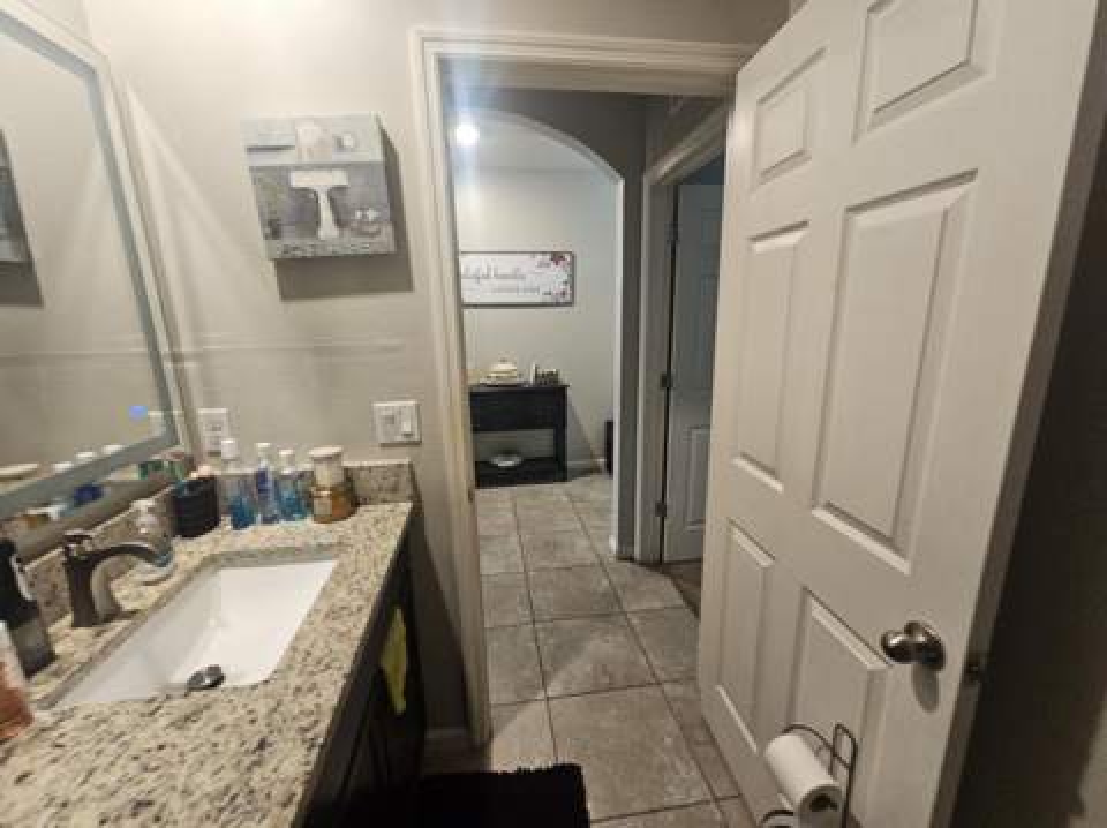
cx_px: 554
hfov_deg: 106.2
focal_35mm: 13
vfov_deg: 89.8
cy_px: 414
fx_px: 415
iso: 400
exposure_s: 1/60
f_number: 2.2
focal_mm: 2.2
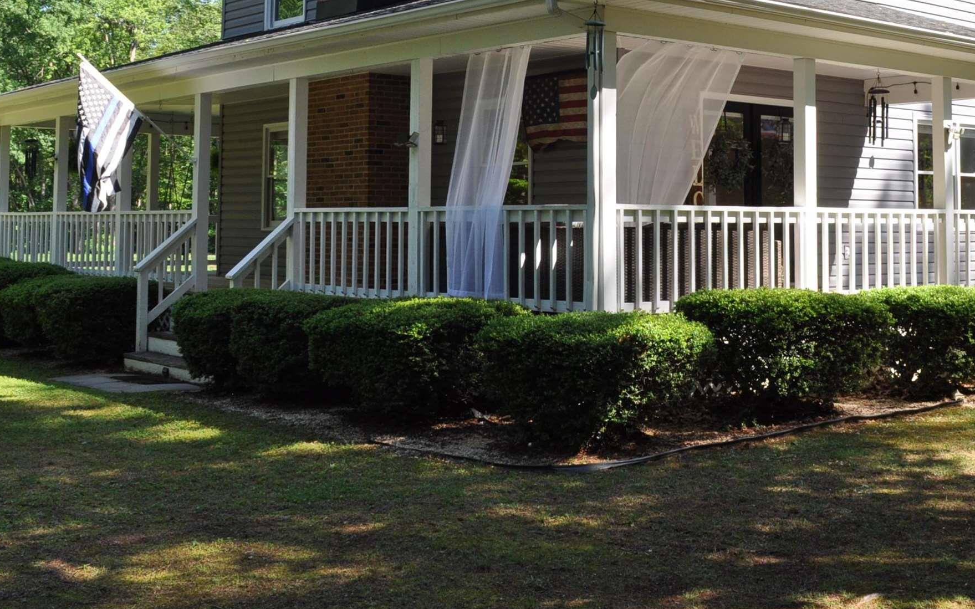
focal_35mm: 48
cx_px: 633
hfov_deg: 41.4
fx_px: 1275
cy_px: 121
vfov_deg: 26.4
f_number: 10
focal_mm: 18
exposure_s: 1/200
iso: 400
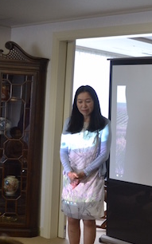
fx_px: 444
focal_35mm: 67
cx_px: 164
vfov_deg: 30.6
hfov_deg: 18.7
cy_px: 136
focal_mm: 18
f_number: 3.5
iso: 400
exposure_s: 1/50
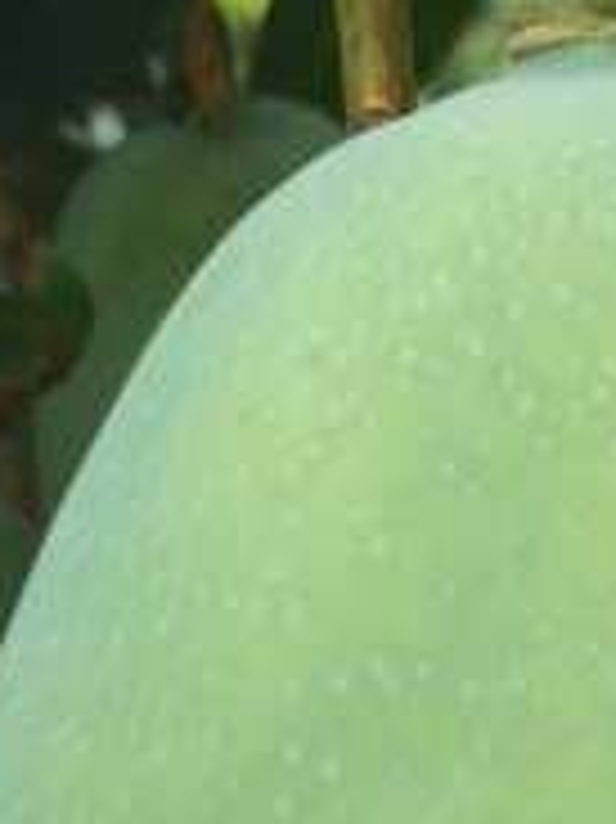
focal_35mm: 152
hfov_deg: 9.4
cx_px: 958
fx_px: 3611
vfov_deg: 12.7
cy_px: 957
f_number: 1.8
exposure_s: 1/615
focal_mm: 4.84
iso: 80
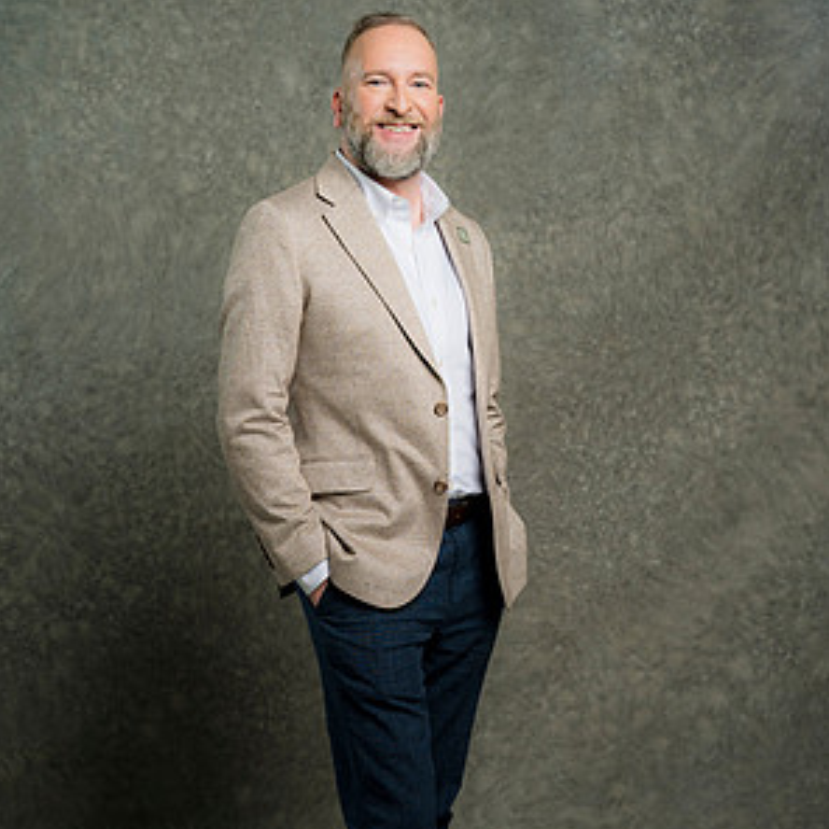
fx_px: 1924
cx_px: 414
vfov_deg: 24.3
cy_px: 515
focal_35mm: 71
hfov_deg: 24.3
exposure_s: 1/160
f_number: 4
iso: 125
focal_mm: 55
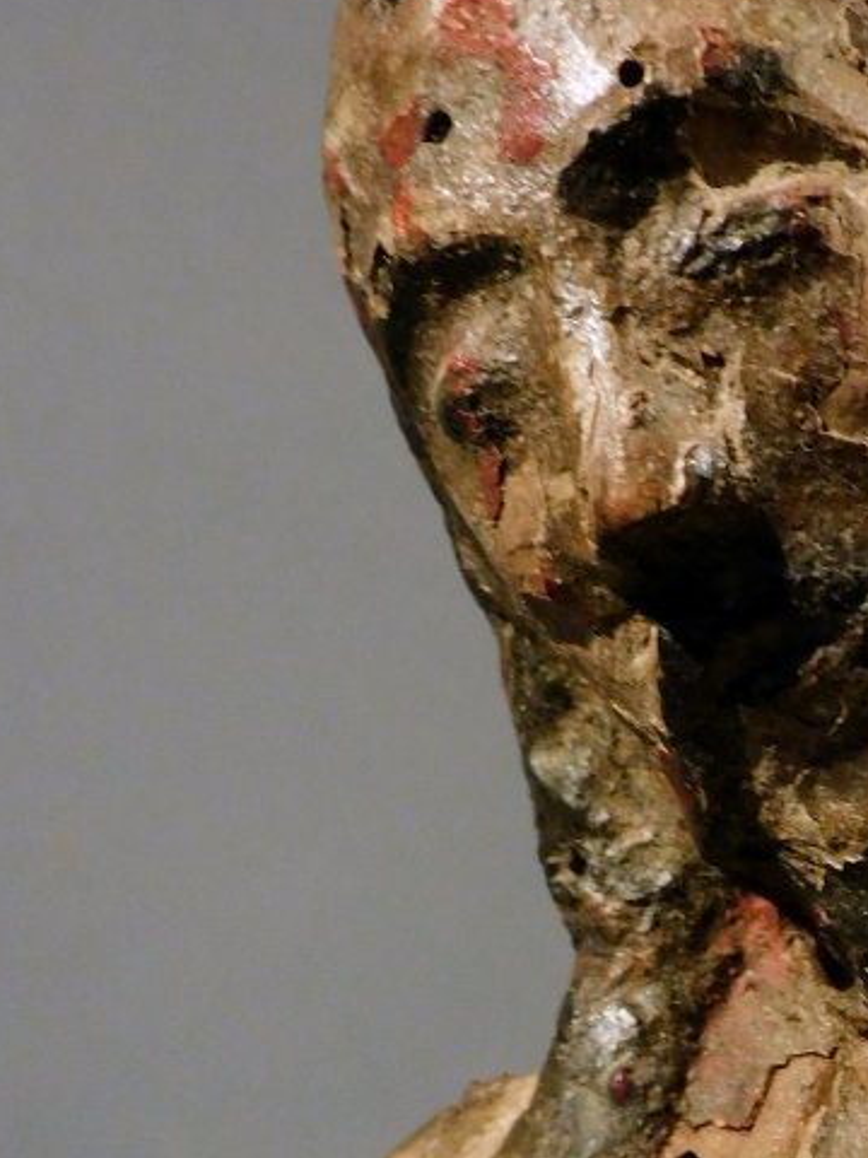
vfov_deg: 25.0
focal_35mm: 75
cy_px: 1103
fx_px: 2508
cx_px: 921
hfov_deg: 19.0
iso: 320
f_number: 3.5
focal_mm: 5.4
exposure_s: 1/30
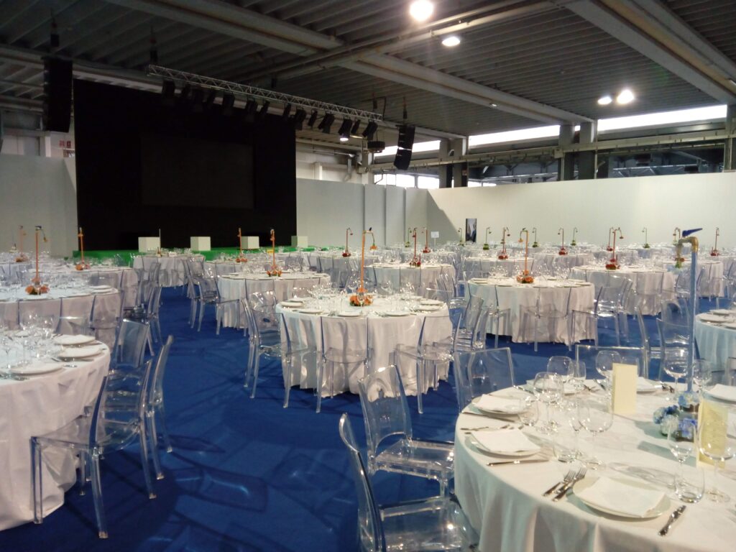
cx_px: 368
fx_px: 574
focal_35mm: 27
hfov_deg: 65.3
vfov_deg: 51.4
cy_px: 276
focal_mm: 3.5
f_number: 2
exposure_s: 1/33.3
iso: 334
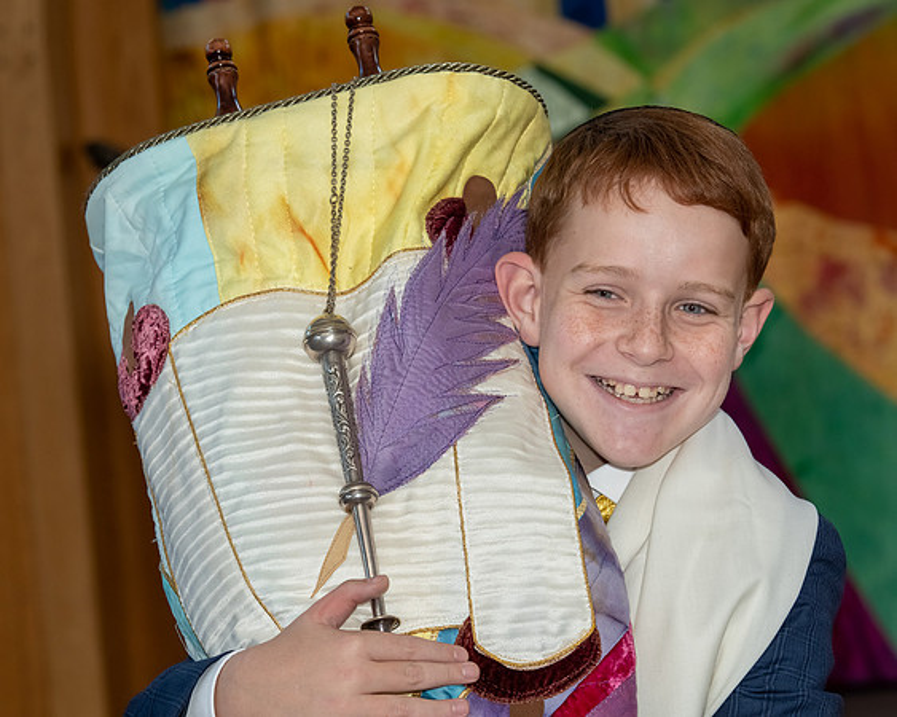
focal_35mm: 206
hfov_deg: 9.4
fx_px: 5469
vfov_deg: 7.5
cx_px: 359
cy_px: 358
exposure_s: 1/250
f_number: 7.1
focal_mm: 122
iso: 500
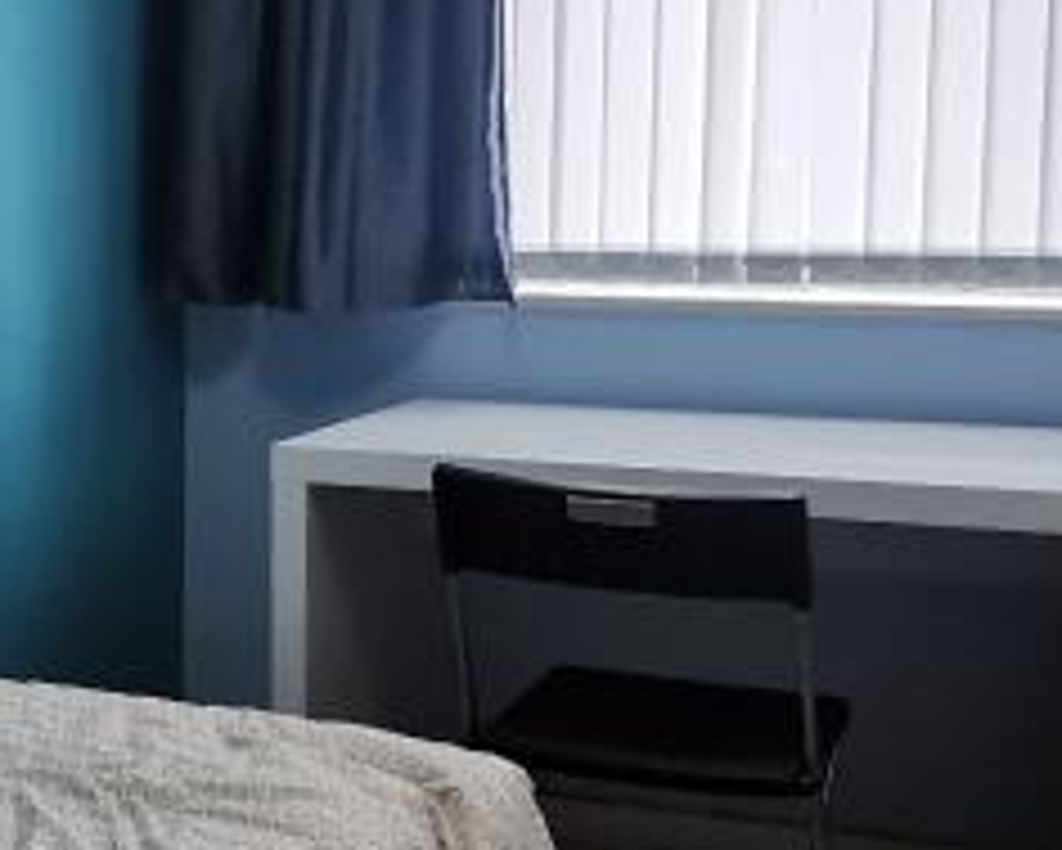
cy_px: 445
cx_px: 99
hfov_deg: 25.5
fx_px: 2264
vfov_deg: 21.3
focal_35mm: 72
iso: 100
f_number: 2.2
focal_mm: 2.26
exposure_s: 1/50
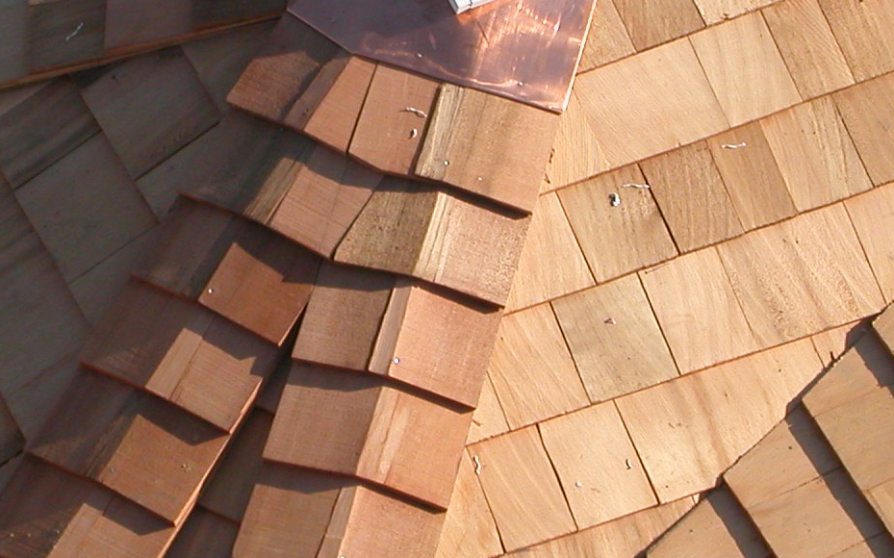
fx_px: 4360
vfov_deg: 7.3
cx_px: 255
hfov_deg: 11.7
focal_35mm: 179
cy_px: 176
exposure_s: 1/457
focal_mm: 14.9
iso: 100
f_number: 4.6
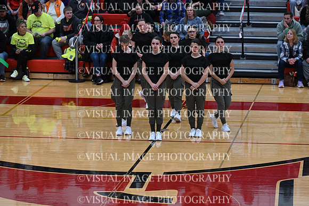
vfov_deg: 8.6
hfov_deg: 12.8
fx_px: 1374
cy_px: 103
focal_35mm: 160
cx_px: 154
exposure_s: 1/400
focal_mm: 160
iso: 4000
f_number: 4
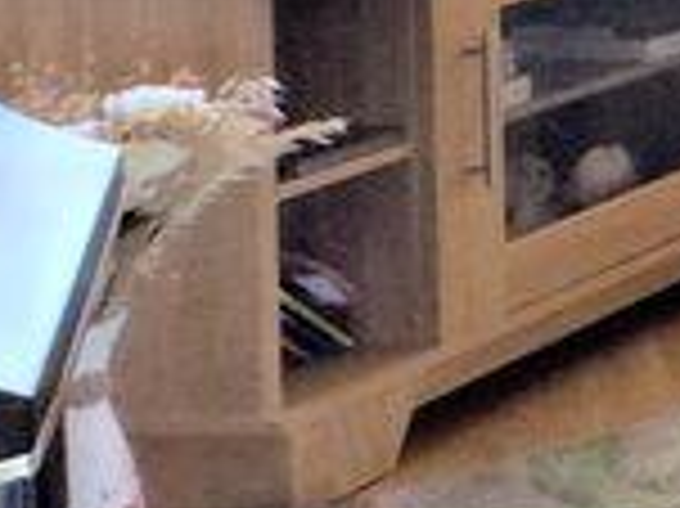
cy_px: -441
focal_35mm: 95
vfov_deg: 13.7
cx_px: 2148
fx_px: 1865
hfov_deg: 10.8
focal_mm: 2.22
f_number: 2.2
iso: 125
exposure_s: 1/99
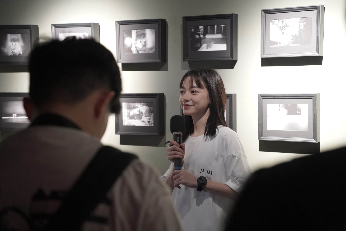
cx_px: 173
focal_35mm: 56
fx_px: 538
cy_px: 116
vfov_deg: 24.2
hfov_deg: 35.6
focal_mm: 56
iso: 5000
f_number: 4
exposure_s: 1/80
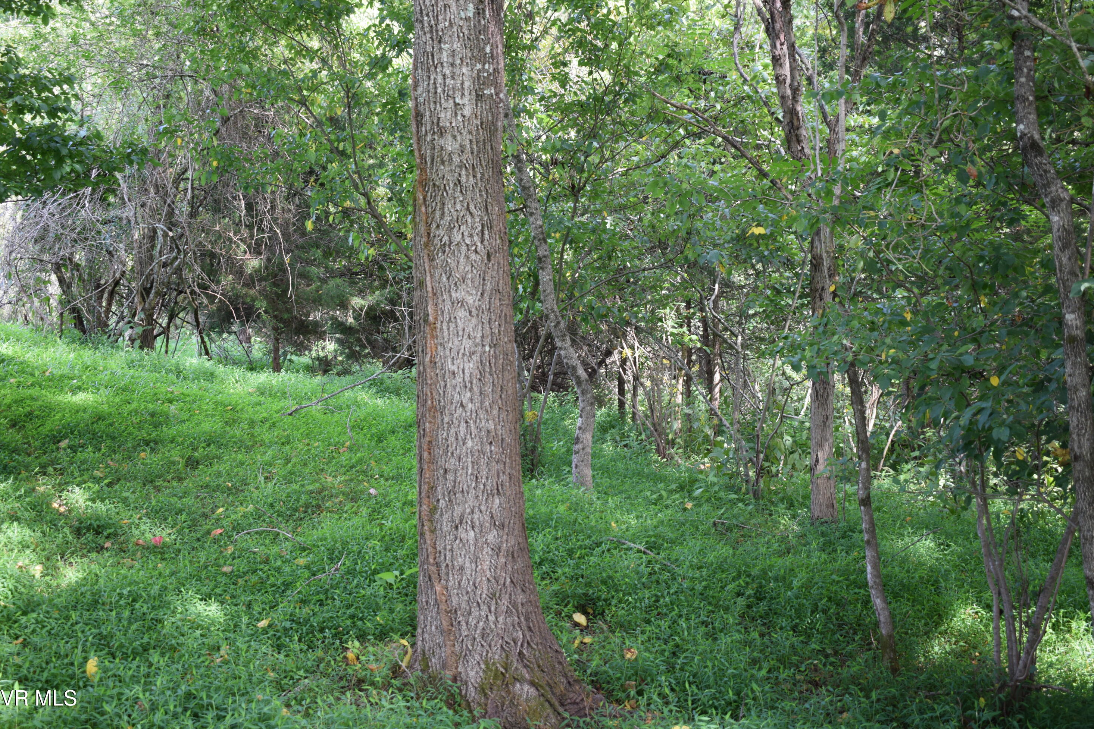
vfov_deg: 30.2
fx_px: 1353
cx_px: 545
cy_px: 359
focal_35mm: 45
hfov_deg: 44.0
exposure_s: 1/80
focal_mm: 29
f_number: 4.5
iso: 400
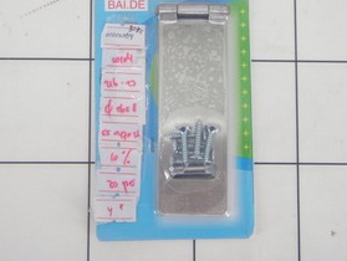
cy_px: 88
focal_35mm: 73
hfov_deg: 26.6
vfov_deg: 20.1
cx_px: 164
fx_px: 733
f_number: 4
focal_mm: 9.13
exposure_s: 1/40
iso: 80
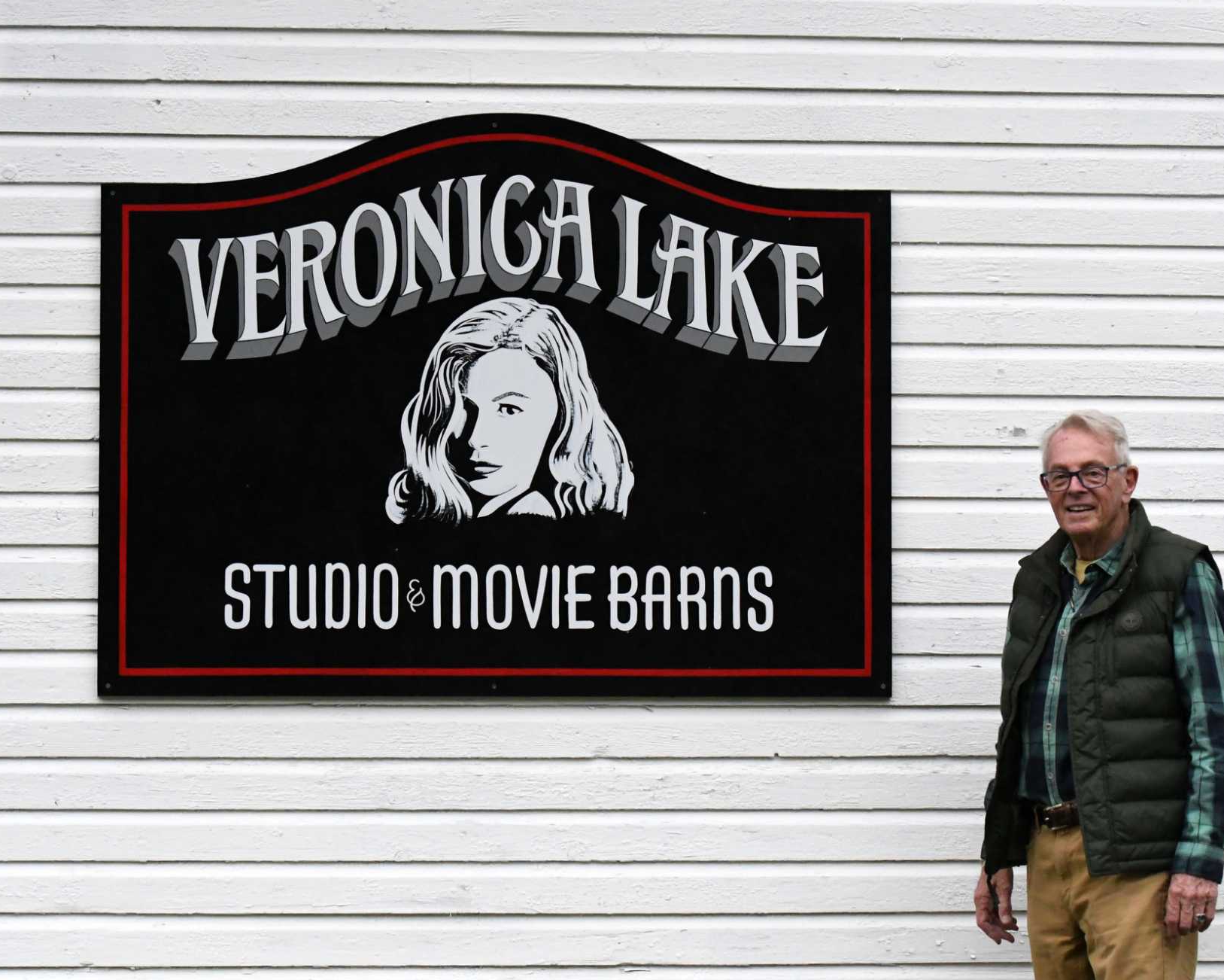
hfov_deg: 15.5
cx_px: 633
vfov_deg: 12.4
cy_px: 496
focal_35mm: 124
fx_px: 4493
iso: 5000
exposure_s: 1/5000
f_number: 4
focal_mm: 70
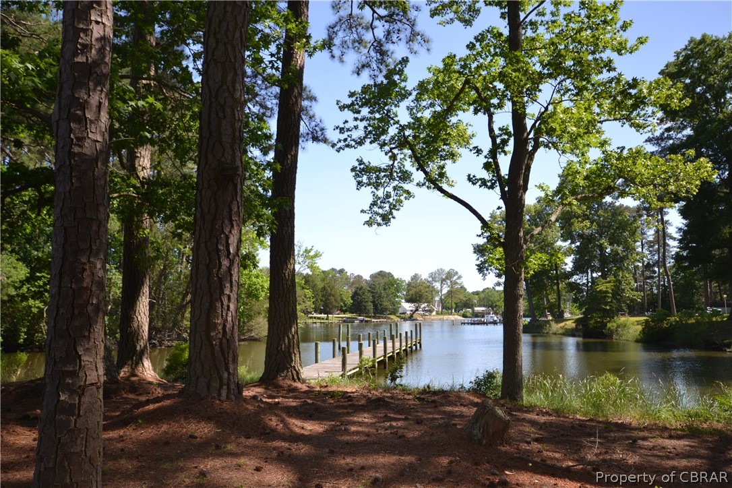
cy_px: 244
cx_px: 366
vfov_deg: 43.6
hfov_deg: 61.9
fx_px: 610
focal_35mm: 30
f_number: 5.6
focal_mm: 20
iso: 100
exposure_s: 1/200
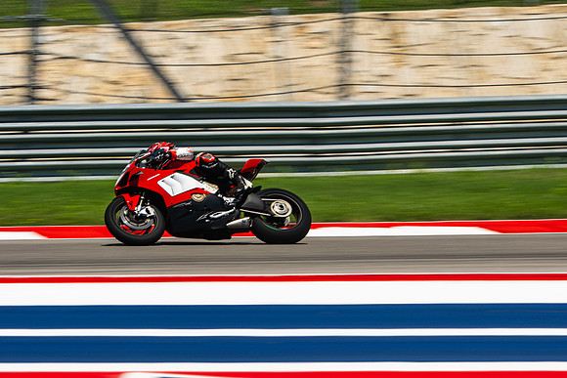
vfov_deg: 3.0
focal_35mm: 460
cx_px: 310
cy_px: 171
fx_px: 7245
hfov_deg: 4.5
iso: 160
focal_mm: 280
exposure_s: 1/250
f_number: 8
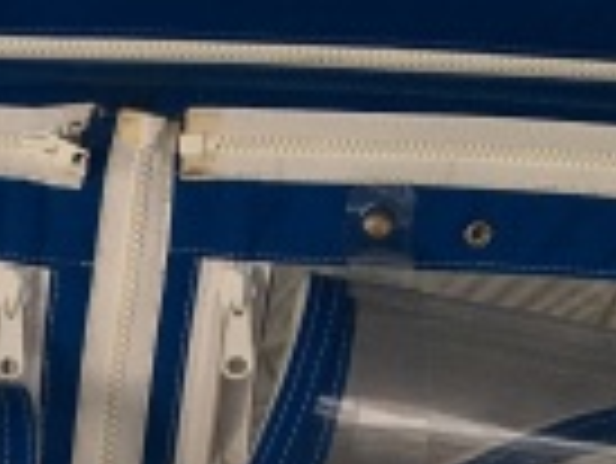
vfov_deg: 8.2
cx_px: -737
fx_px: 3010
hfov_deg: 10.4
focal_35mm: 169
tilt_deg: +0.2
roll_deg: -1.2
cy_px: 1014
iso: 25
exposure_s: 1/229
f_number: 2.2
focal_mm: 4.15
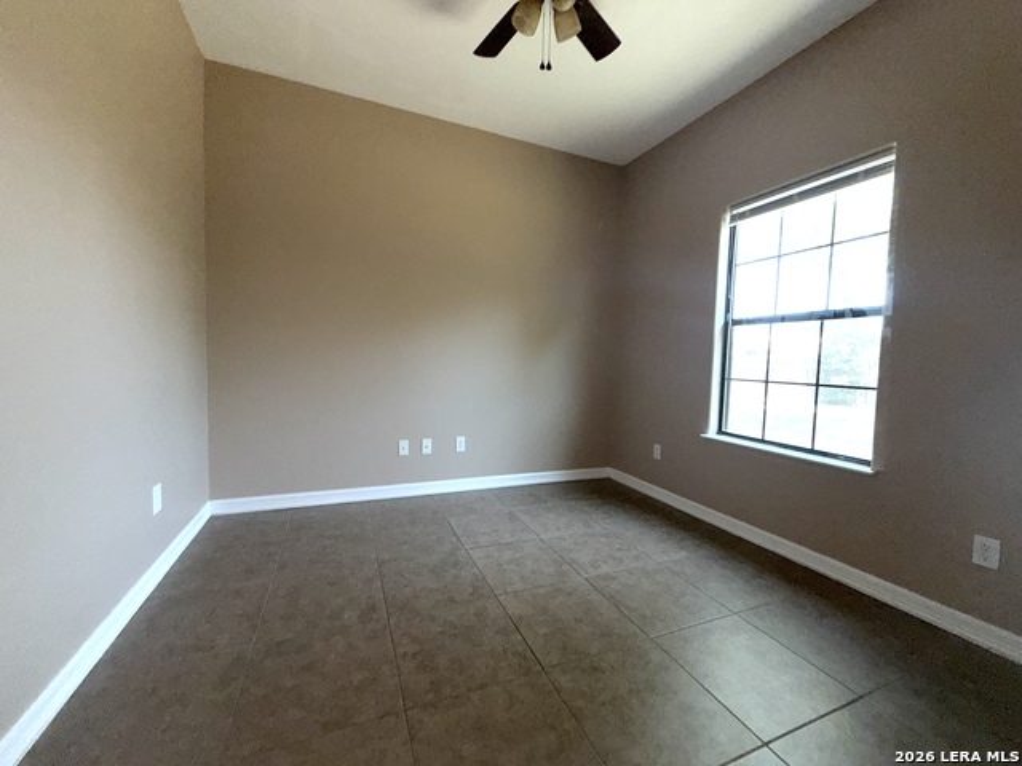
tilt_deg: -2.0
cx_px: 511
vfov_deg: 85.7
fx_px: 413
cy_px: 383
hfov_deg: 102.1
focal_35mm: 14
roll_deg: -4.7
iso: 32
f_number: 2.2
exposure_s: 1/121
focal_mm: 2.22
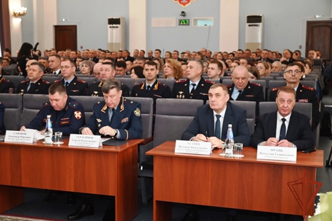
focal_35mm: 50
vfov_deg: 27.0
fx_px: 461
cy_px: 110
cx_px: 166
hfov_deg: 39.6
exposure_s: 1/125
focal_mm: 50
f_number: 5.6
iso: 2000
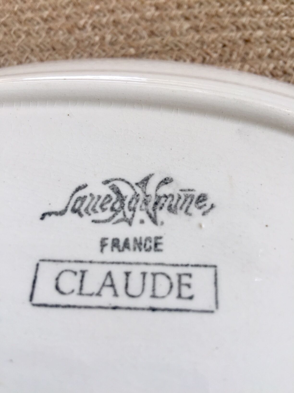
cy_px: 196
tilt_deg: -63.8
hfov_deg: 48.2
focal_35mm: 29
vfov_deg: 61.7
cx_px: 147
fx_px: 328
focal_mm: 4.15
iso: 32
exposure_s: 1/105
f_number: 2.2
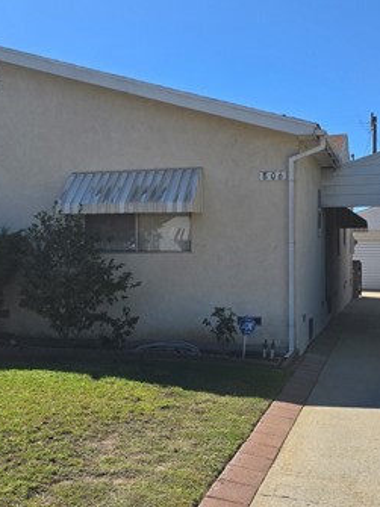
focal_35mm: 44
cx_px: 197
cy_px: 253
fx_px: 644
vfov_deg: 43.0
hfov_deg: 32.9
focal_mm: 6.3
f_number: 1.7
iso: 12
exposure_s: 1/947
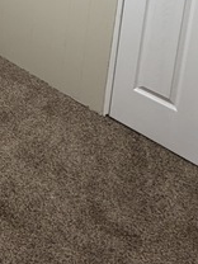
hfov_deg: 31.6
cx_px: 48
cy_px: -96
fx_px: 343
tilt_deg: -8.1
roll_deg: -4.9
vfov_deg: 30.8
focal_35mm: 45
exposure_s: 1/120
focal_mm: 2.22
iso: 250
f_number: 2.2
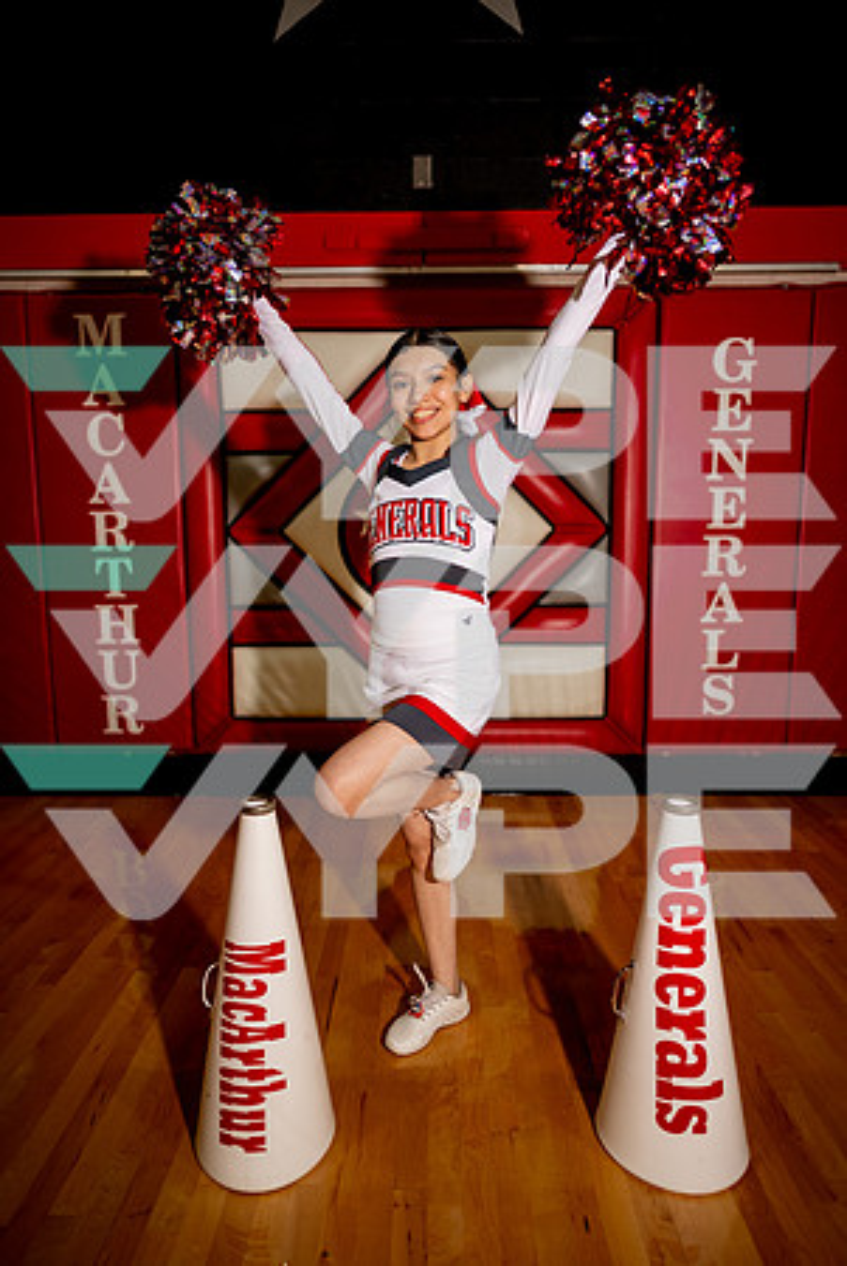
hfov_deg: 53.2
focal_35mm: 24
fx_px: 845
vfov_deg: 73.7
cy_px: 633
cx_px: 424
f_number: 1.4
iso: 100
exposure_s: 1/500
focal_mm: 24
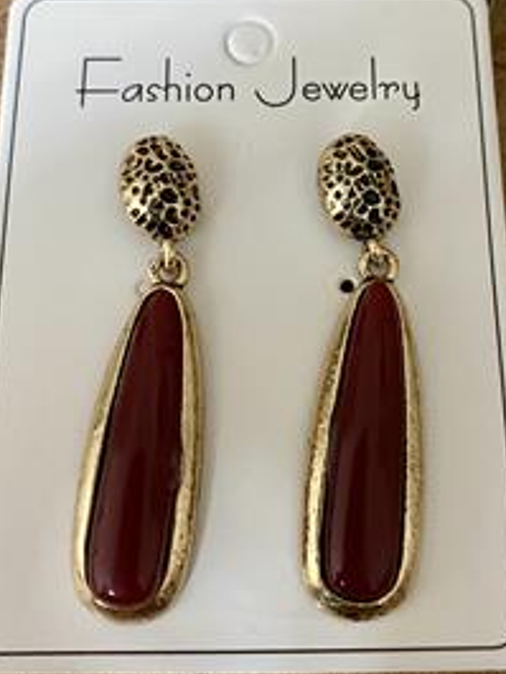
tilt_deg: -73.3
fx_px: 759
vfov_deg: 47.7
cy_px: 281
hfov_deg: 36.7
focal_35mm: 39
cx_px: 305
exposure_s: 1/25
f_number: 1.8
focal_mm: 4.25
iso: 500
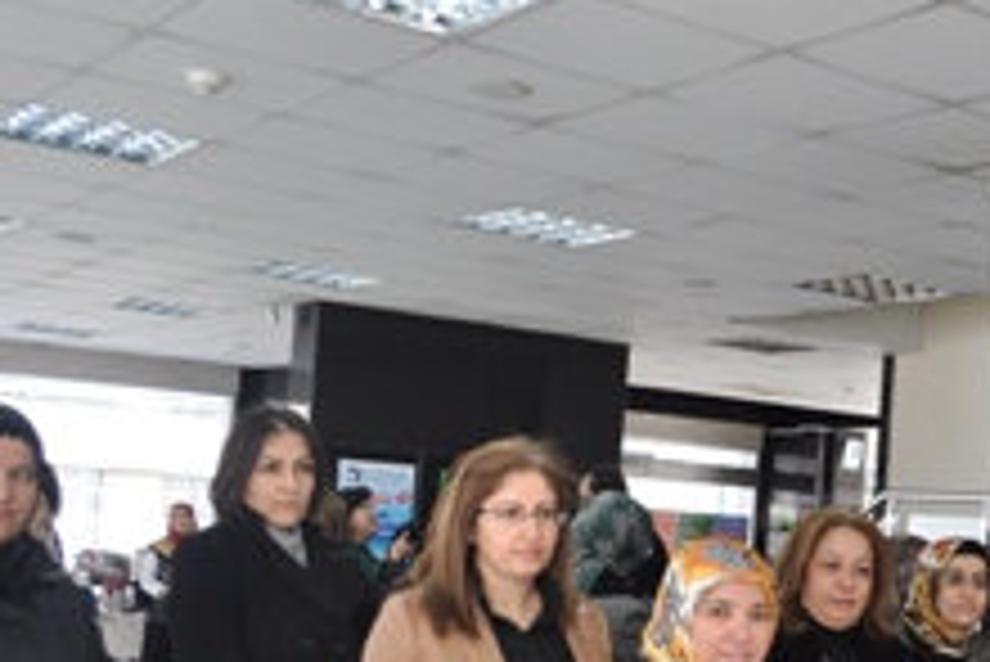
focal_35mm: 61
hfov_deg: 32.0
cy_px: 518
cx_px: 792
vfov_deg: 22.0
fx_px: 1679
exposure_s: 1/60
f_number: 4
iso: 400
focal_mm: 20
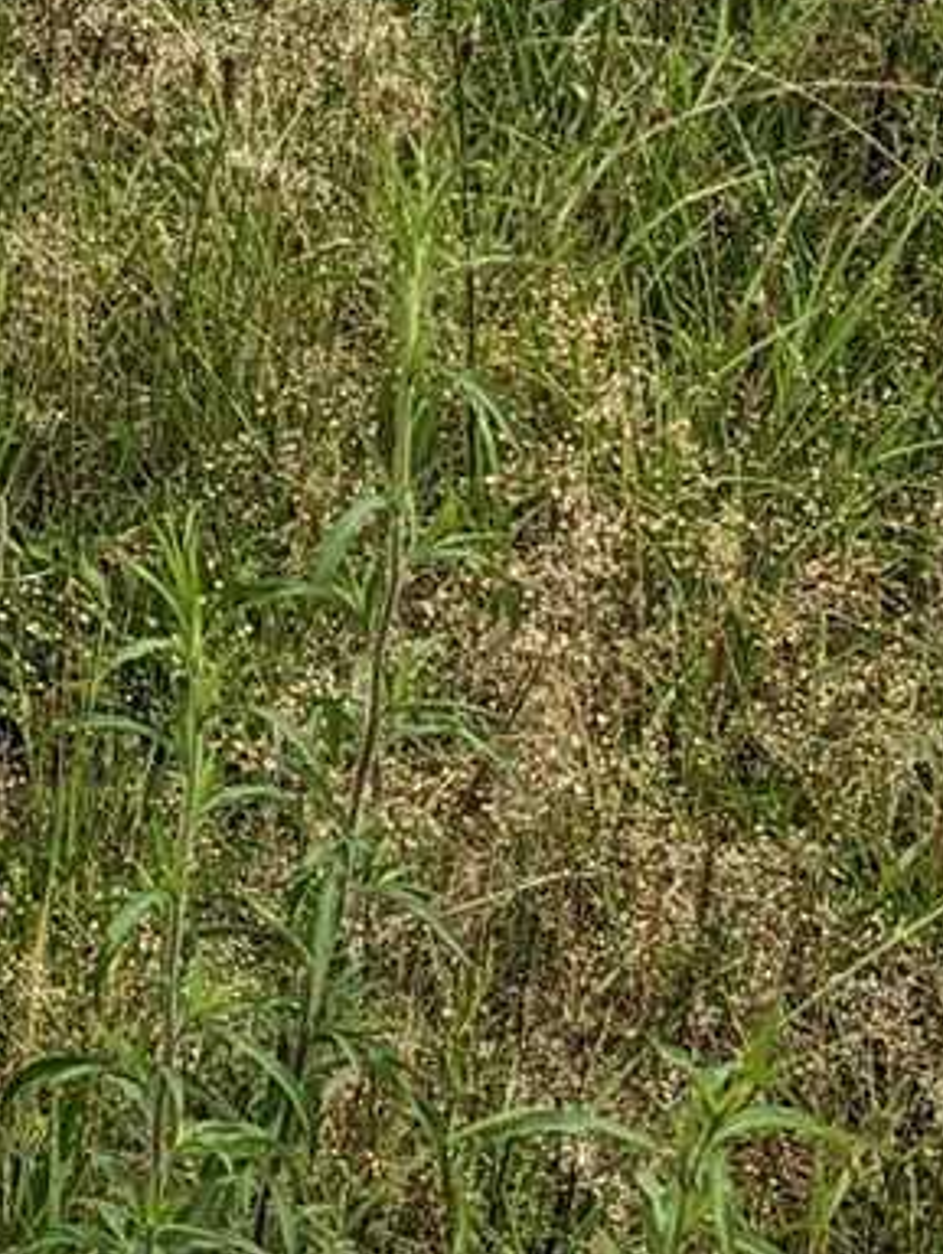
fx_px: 5219
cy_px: -833
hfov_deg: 9.2
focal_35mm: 144
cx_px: -1406
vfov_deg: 12.7
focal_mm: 6.81
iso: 45
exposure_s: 1/2513
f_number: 1.85
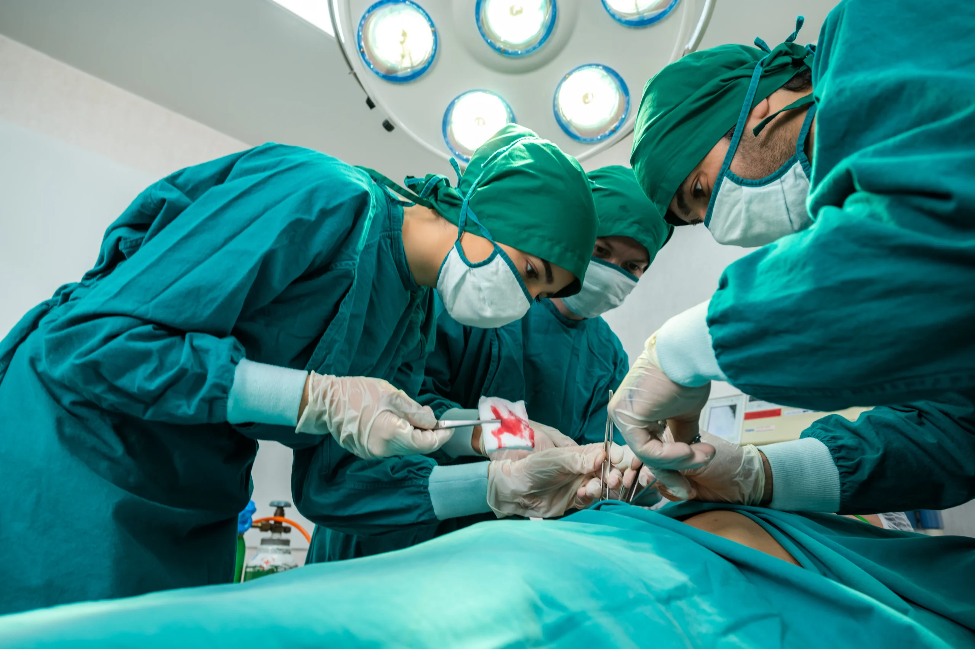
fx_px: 650
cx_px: 488
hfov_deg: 73.8
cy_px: 324
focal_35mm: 24
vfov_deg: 53.1
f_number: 5
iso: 200
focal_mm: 24
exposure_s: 1/80
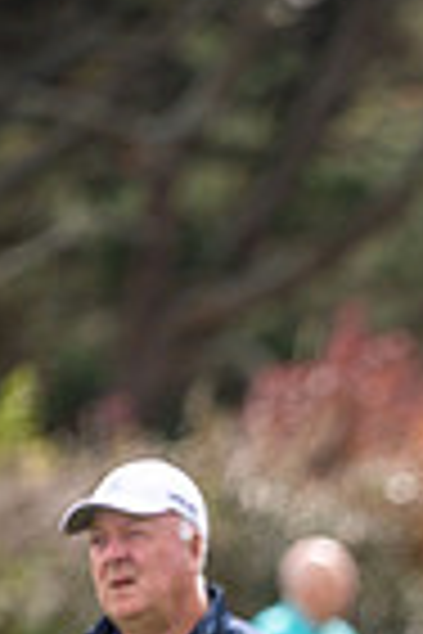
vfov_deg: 2.2
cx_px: 590
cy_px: 976
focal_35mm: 957
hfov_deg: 1.4
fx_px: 16866
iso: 400
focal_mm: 300
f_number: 4.5
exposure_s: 1/2500
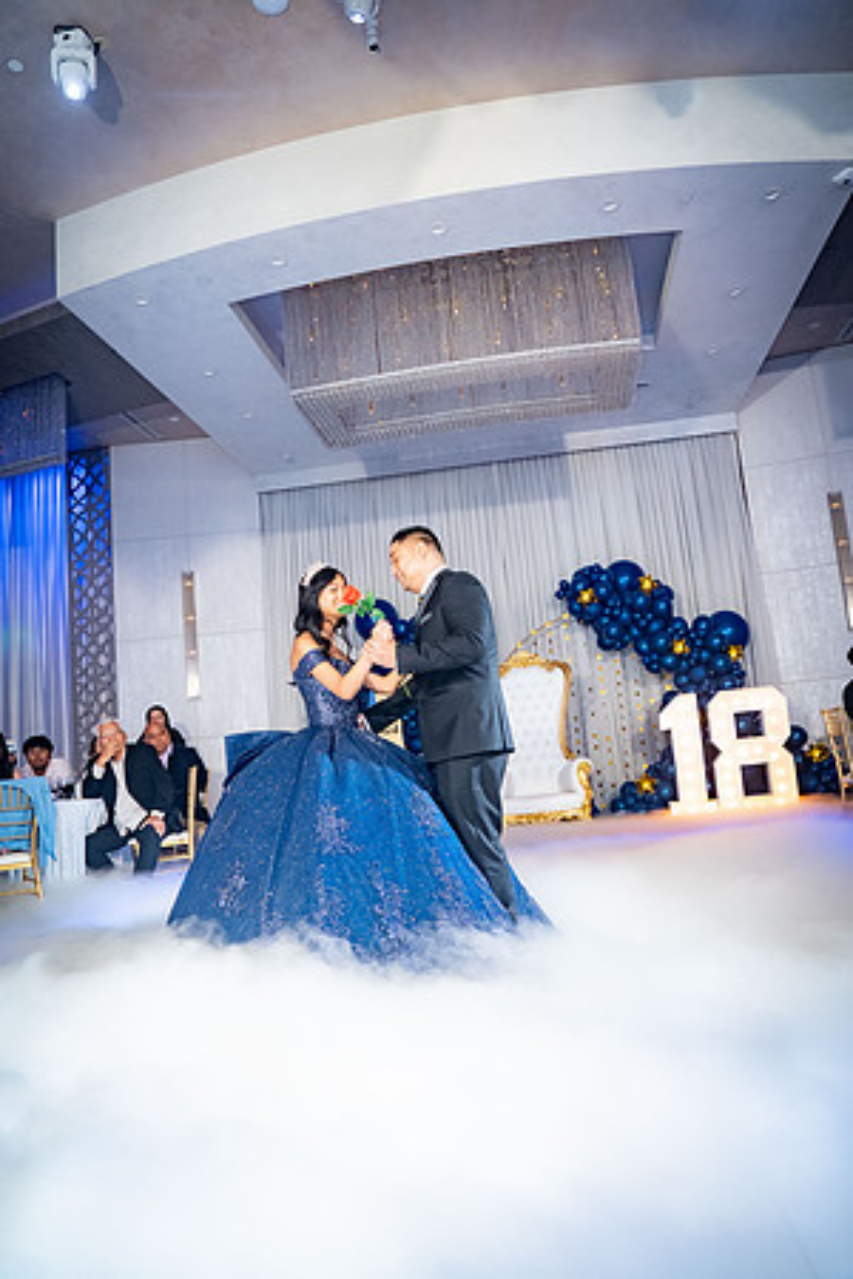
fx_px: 853
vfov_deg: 73.7
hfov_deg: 53.1
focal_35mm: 24
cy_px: 640
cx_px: 426
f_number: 4
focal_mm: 24
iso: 800
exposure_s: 1/160
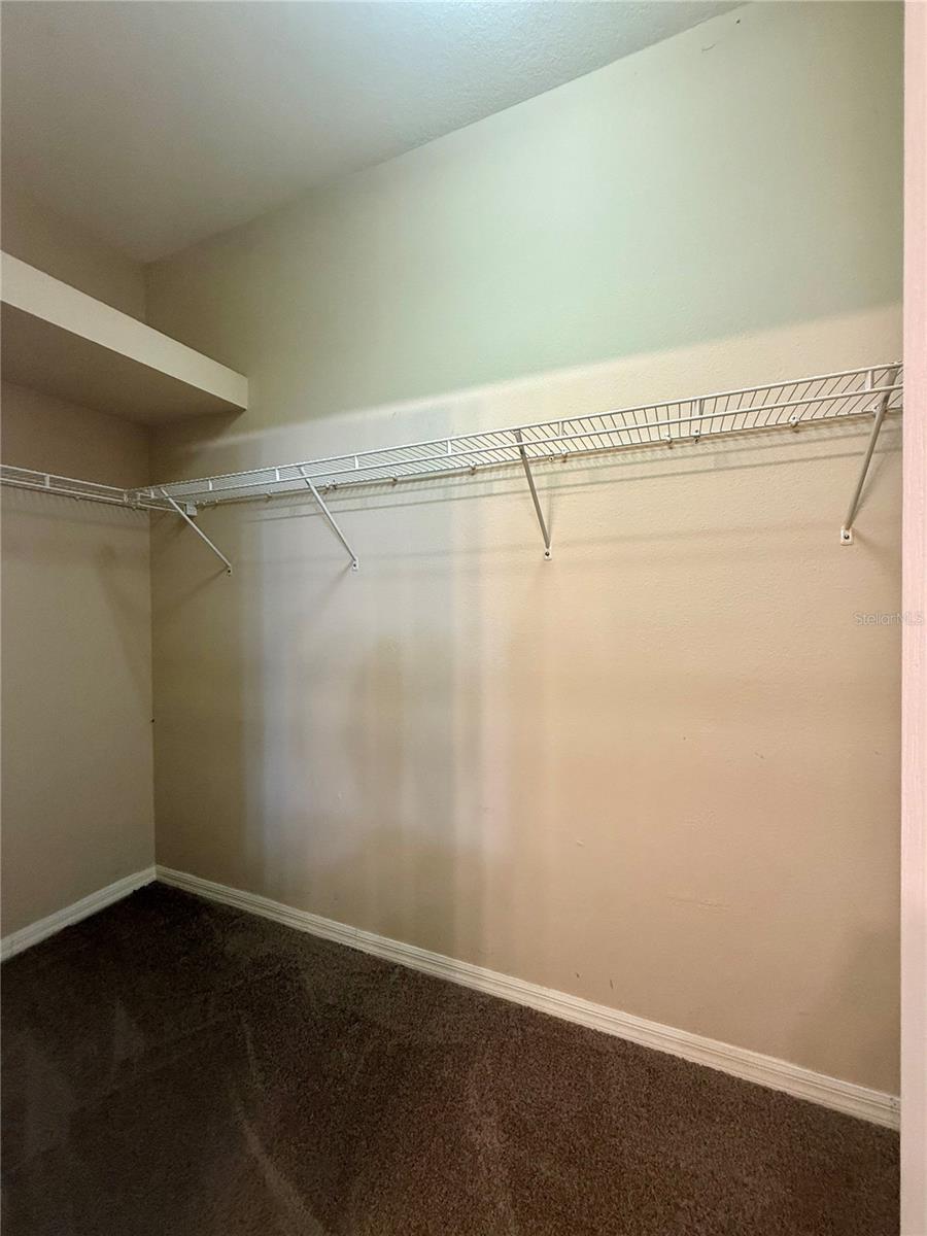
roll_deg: +0.0
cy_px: 618
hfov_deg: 85.7
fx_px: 500
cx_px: 464
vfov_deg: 102.1
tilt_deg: -0.9
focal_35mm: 14
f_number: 2.2
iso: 250
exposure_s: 1/60
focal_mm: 2.22
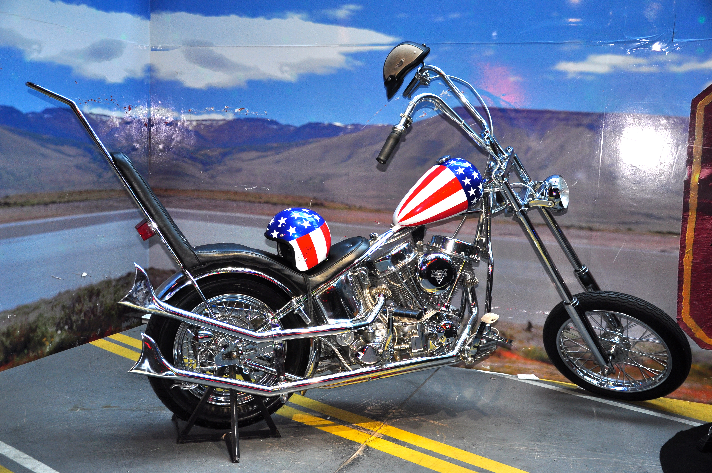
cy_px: 236
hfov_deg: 51.3
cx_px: 356
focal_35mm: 38
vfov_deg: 35.4
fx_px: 741
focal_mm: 25
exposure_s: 1/60
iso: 400
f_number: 4
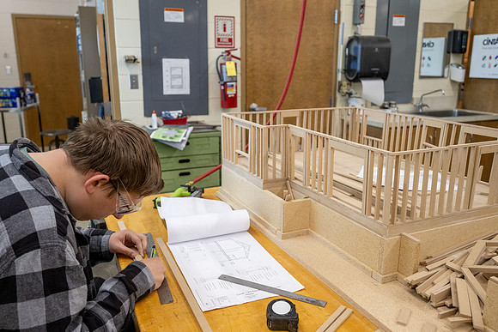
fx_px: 415
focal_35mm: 30
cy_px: 166
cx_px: 249
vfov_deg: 43.6
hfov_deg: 61.9
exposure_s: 1/400
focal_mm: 30
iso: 1600
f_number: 4
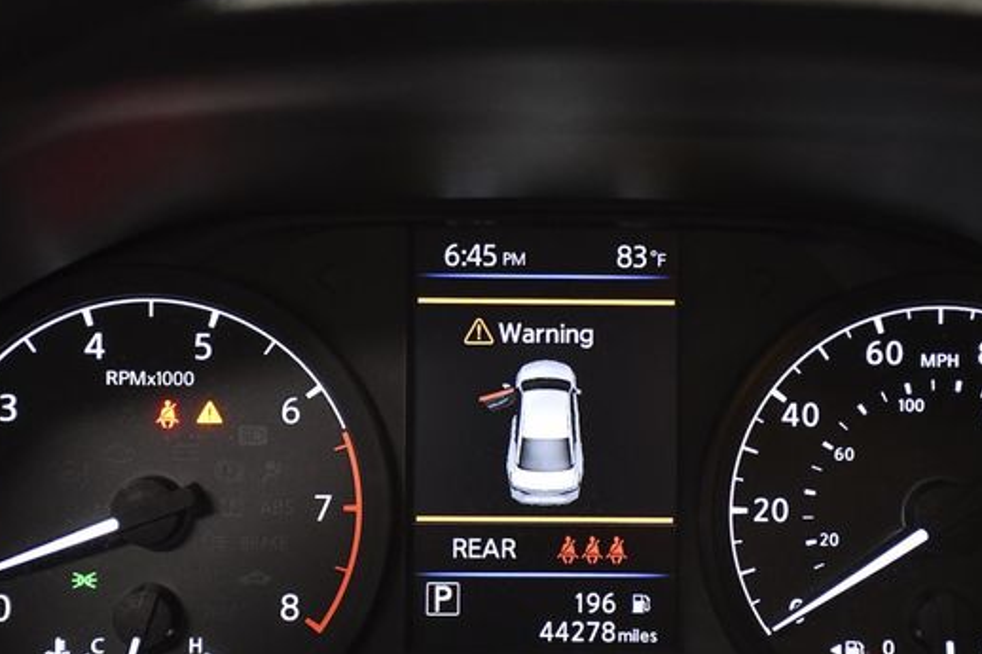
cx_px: 548
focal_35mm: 89
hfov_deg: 22.9
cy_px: 395
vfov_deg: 15.3
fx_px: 2427
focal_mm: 48
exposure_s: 1/160
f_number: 4.5
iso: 2500
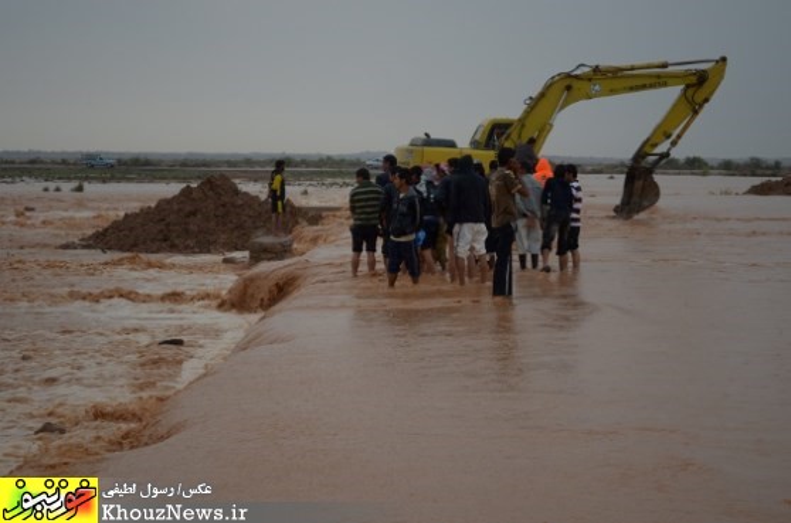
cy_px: 262
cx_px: 396
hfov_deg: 24.7
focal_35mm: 82
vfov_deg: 16.5
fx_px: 1808
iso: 500
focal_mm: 55
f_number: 5.6
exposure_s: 1/400
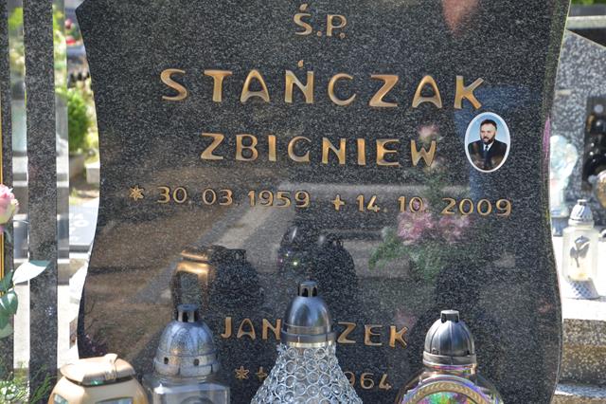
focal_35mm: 99
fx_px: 1666
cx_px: 303
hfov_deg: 20.6
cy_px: 202
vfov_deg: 13.8
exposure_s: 1/125
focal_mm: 66
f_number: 5.6
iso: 220
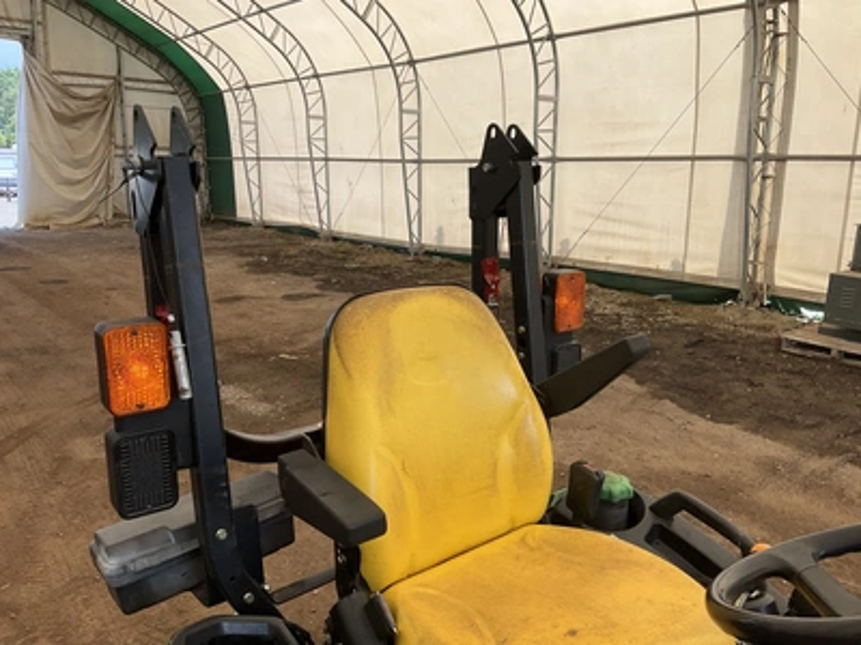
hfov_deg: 61.7
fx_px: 721
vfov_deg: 48.2
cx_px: 430
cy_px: 322
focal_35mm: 29
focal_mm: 3
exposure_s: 1/329
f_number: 1.8
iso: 25
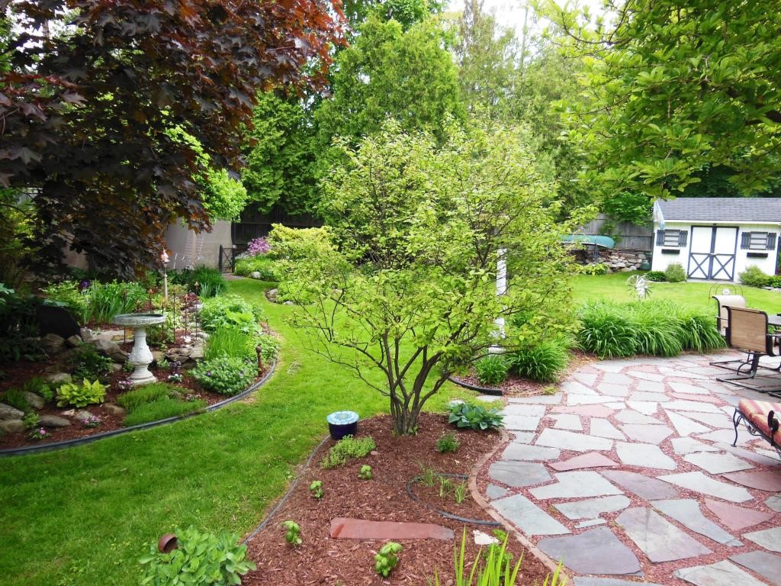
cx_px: 390
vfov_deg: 54.9
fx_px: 564
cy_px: 293
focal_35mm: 25
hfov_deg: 69.4
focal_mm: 4.5
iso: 125
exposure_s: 1/80
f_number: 3.5
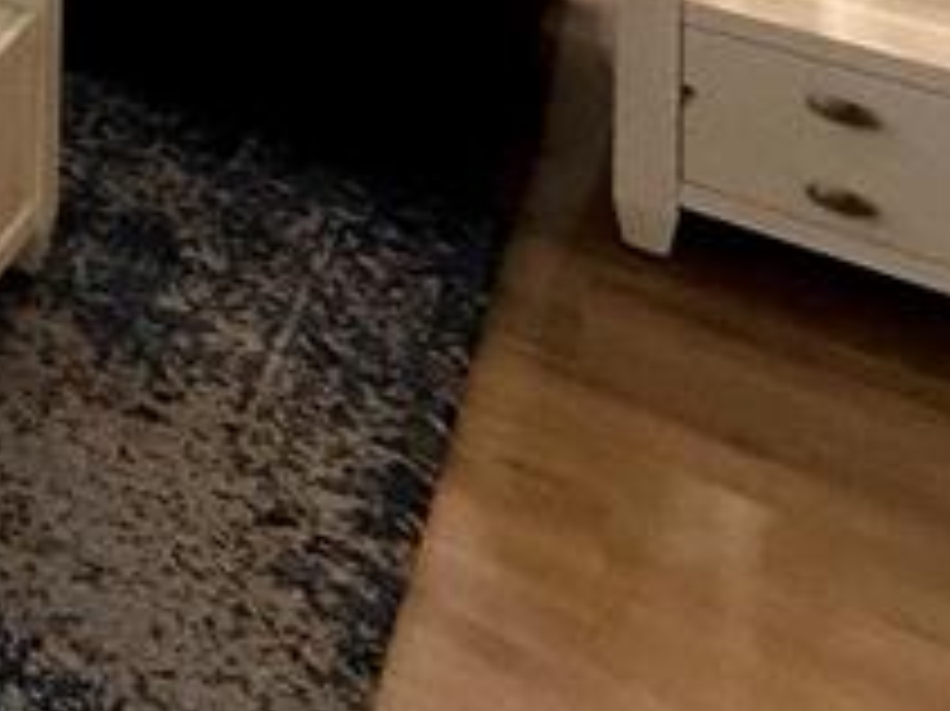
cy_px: -904
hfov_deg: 19.0
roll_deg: -0.6
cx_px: -900
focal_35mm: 68
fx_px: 1865
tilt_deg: -1.0
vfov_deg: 15.0
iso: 200
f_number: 2.2
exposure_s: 1/120
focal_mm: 2.22
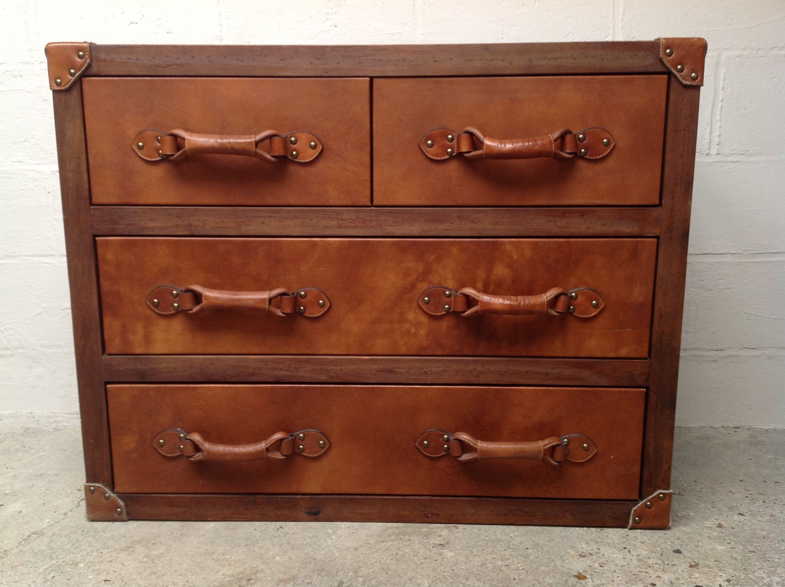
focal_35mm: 35
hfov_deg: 52.7
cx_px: 392
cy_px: 294
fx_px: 793
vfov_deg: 40.6
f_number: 2.4
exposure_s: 1/17
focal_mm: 4.28
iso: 80
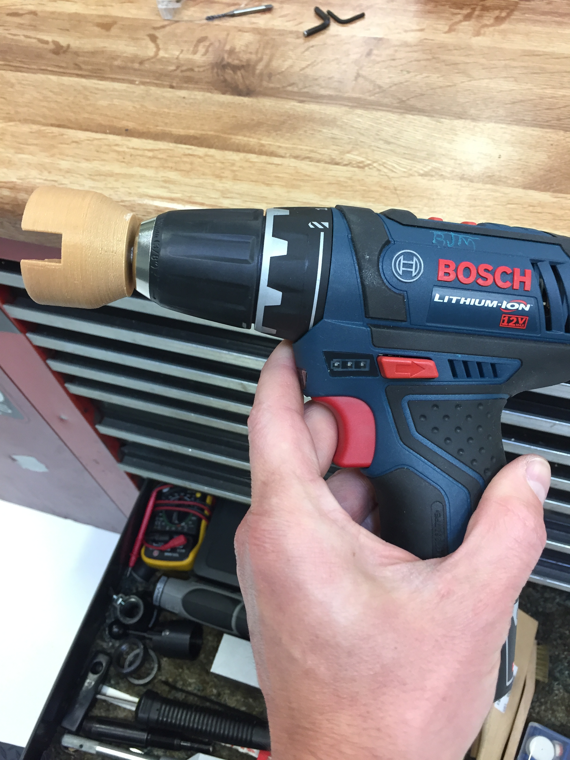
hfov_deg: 48.2
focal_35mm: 29
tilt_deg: -56.1
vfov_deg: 61.7
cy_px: 380
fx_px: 637
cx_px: 285
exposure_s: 1/30
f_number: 2.2
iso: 40
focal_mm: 4.15
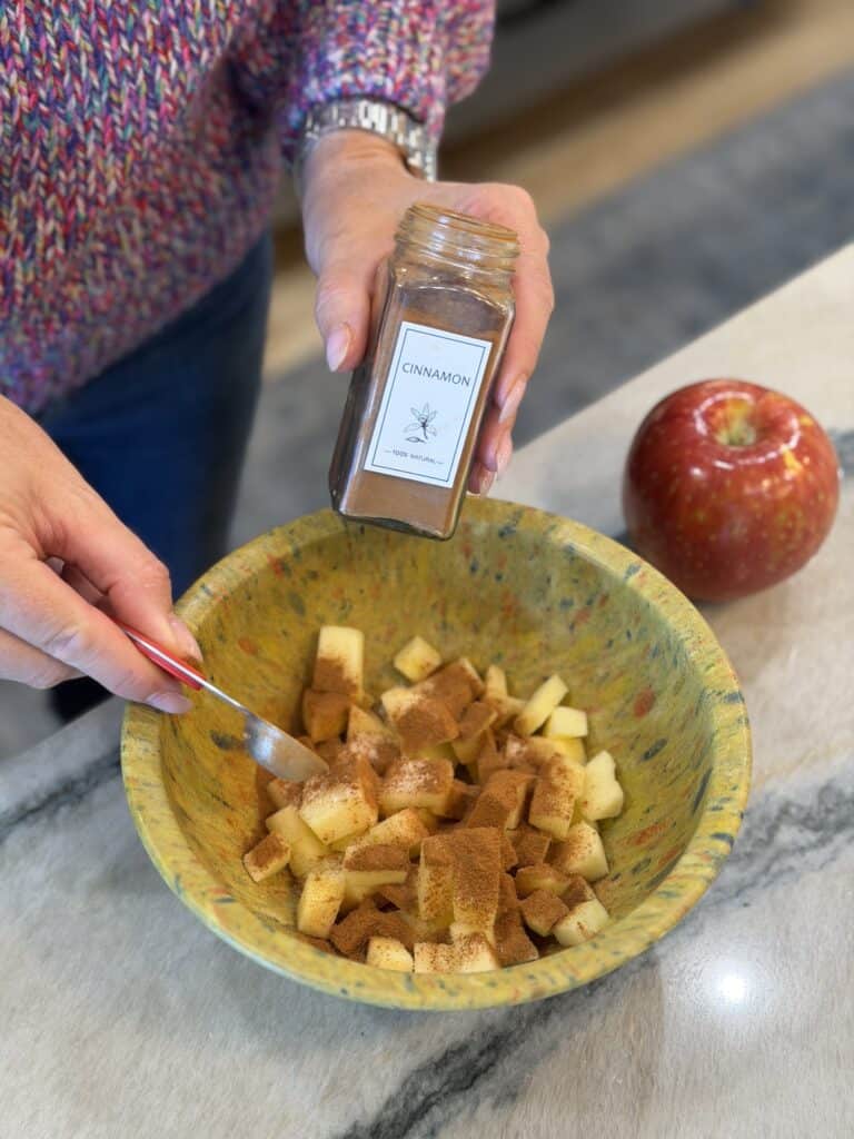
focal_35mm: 48
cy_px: 570
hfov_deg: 30.3
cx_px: 427
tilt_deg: -48.2
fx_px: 1579
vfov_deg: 39.7
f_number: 1.78
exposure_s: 1/60
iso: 125
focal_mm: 6.76
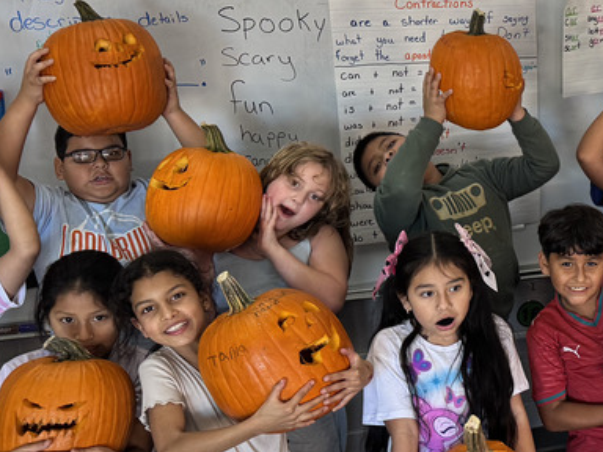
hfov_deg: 27.4
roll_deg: -2.4
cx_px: 685
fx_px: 1115
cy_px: 187
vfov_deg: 22.9
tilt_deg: -18.3
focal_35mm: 64
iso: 160
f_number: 1.78
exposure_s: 1/60
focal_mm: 6.76
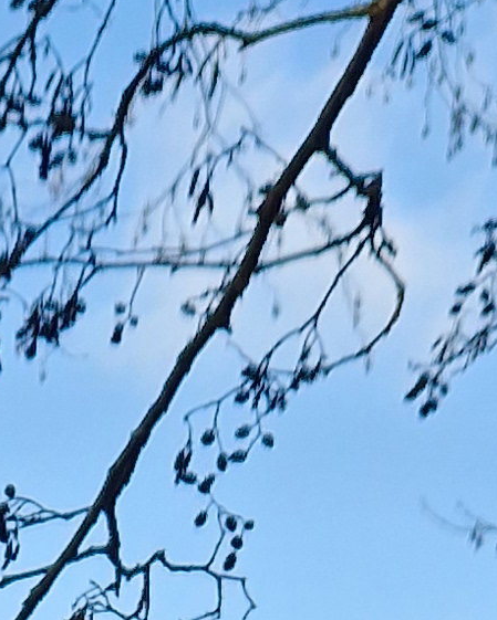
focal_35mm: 160
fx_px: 2941
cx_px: -301
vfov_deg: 9.7
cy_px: 1779
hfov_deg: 9.3
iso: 50
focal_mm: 5.4
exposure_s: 1/403
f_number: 1.8
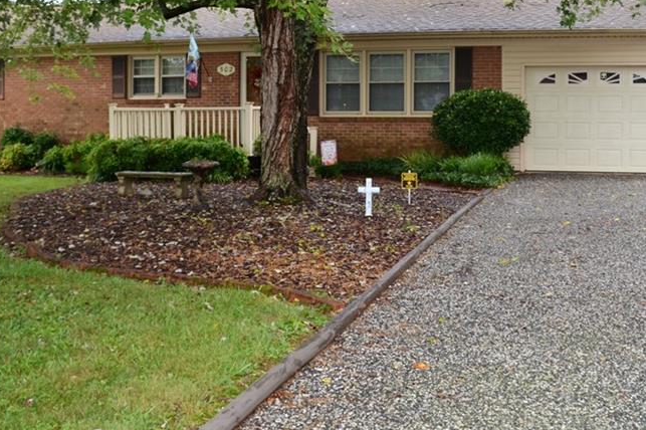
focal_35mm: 43
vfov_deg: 30.8
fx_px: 771
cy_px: 130
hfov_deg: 45.2
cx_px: 391
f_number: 4
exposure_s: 1/125
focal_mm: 18
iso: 140
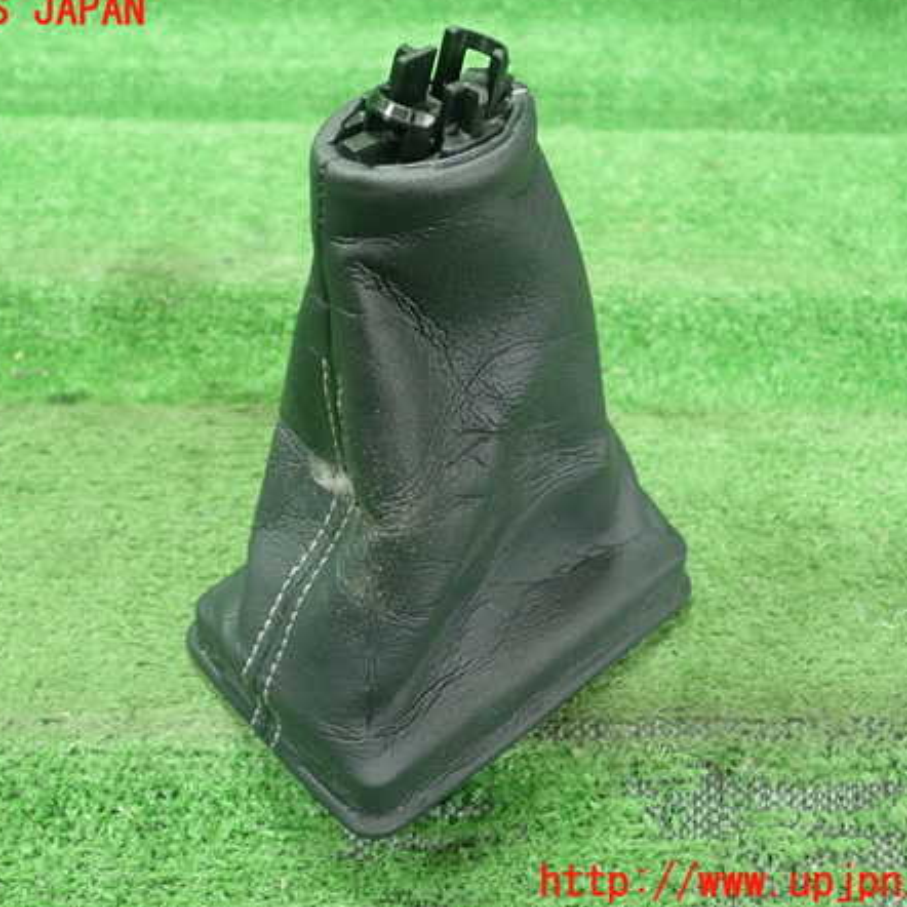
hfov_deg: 45.9
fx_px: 1067
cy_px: 447
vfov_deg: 46.0
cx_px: 388
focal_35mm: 36
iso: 640
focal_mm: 5.5
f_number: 2.3
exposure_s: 1/125
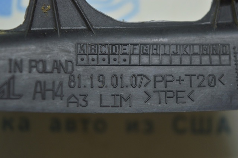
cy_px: 79
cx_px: 119
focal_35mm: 82
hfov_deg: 24.6
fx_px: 545
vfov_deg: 16.5
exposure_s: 1/40
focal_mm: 55
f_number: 5.6
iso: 400
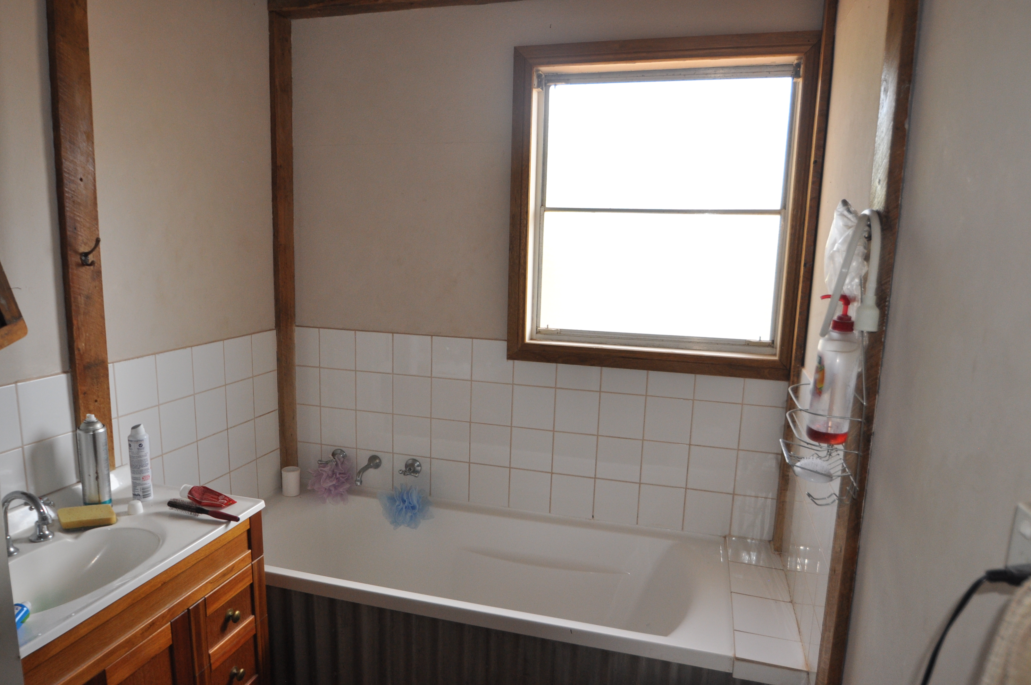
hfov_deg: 73.8
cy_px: 342
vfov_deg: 53.0
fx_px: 686
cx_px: 516
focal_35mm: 24
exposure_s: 1/125
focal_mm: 16
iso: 560
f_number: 4
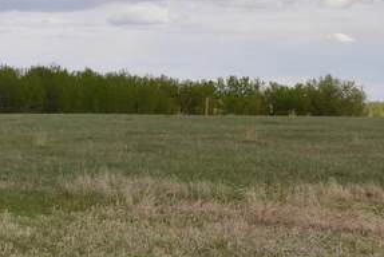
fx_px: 1046
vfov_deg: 13.9
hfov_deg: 16.1
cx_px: -387
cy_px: 198
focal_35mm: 98
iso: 100
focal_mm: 22
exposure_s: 1/200
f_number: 9
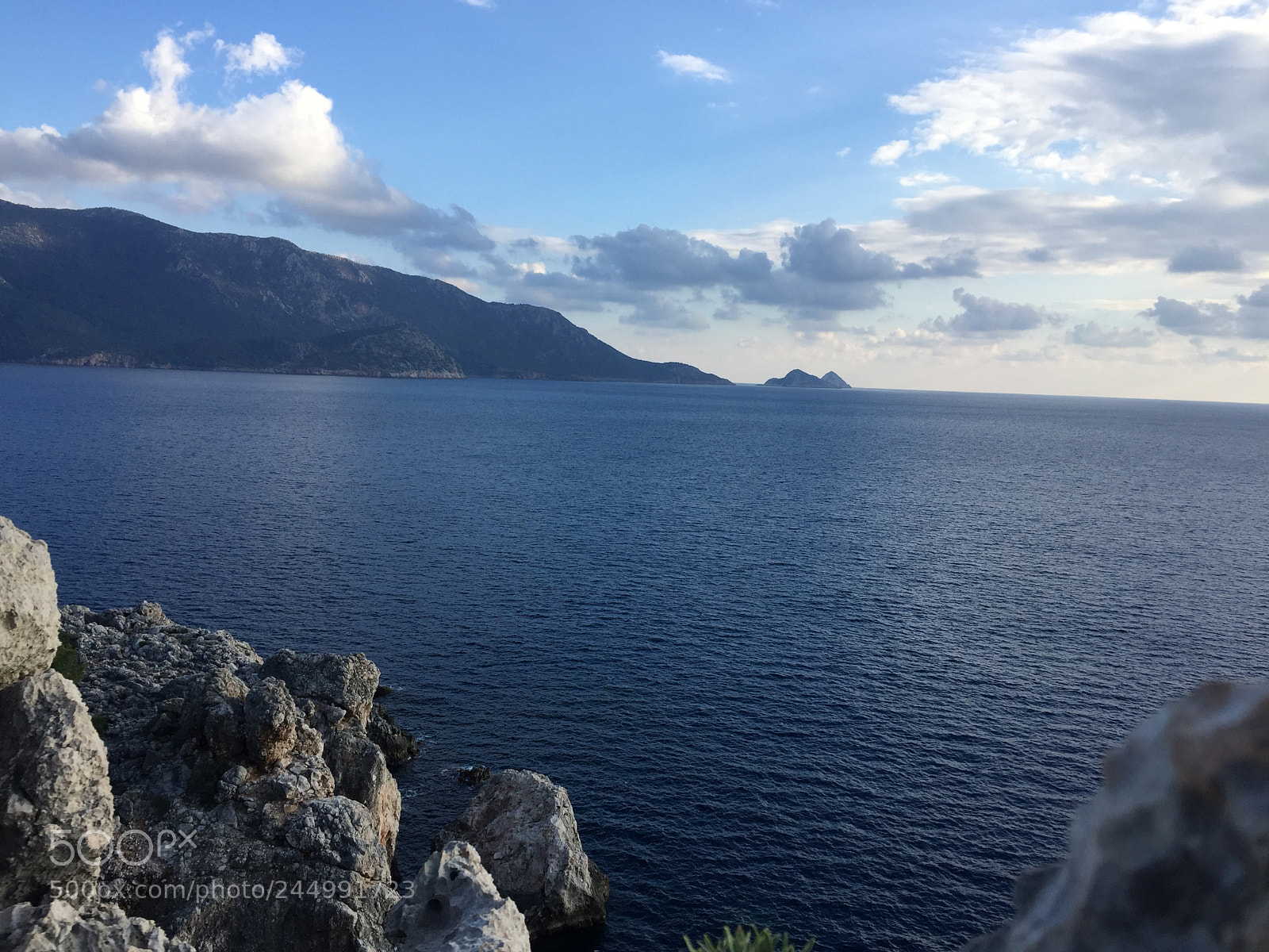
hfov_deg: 61.7
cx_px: 634
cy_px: 476
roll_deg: -2.8
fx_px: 1063
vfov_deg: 48.2
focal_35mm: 29
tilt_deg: -5.4
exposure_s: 1/1068
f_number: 2.2
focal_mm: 4.15
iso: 32
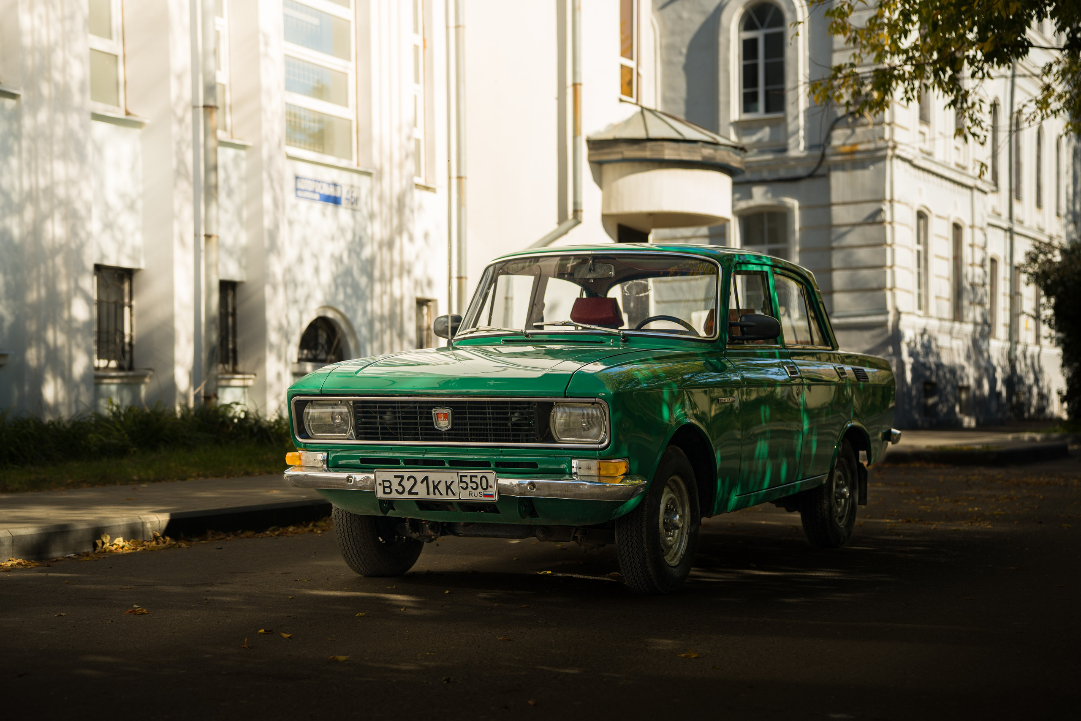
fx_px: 1753
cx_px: 540
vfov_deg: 23.2
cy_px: 360
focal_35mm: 58
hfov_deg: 34.3
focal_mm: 57
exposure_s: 1/100
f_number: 2.8
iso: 100
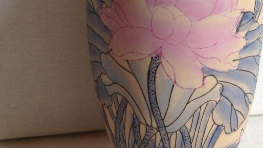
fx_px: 453
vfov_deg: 18.2
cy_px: 8
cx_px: 165
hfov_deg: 32.2
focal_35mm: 65
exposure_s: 1/15
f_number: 2.4
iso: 80
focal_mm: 4.28
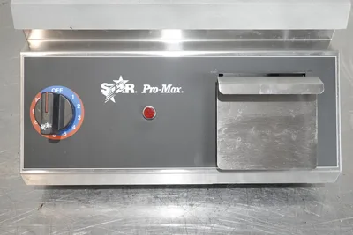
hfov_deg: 58.7
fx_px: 314
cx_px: 176
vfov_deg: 41.1
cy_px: 118
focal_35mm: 32
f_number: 3.5
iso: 800
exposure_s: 1/40
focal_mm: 12.01
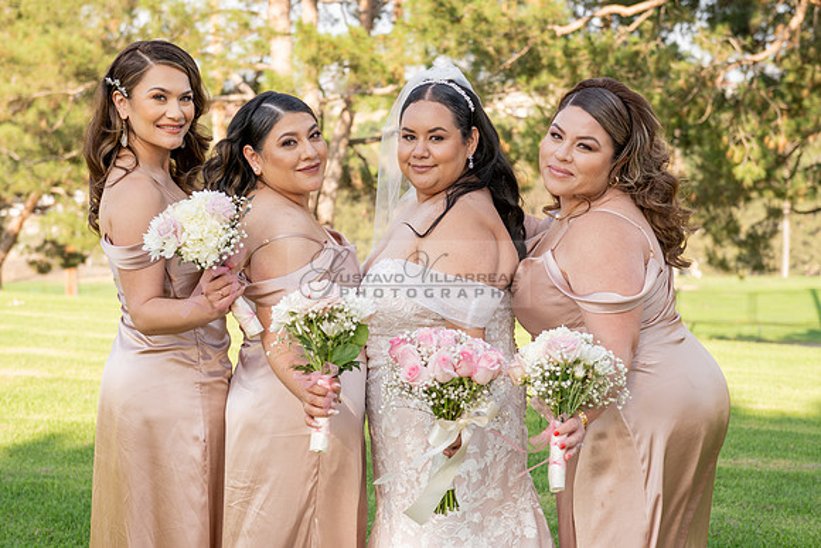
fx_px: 1497
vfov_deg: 20.7
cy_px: 310
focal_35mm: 66
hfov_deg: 30.7
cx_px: 410
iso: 80
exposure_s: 1/160
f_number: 4
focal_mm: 55
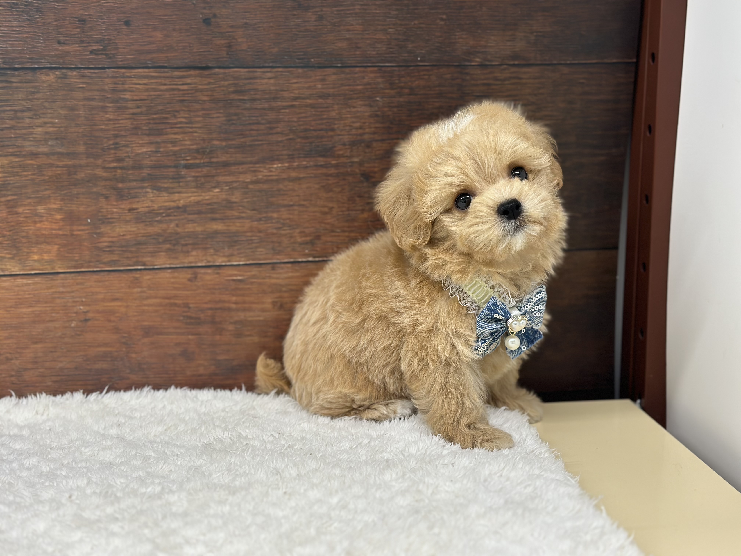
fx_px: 1028
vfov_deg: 30.3
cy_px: 278
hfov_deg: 39.7
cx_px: 370
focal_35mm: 48
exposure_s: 1/121
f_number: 1.78
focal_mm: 6.86
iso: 125
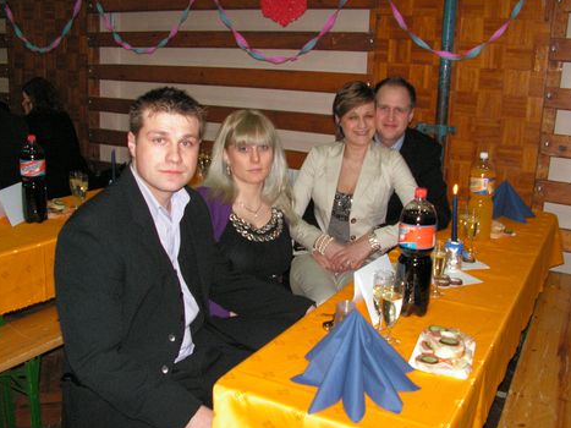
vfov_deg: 38.6
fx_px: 610
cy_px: 210
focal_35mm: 37
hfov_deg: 50.2
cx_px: 285
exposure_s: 1/40
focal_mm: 6
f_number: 3.2
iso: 160
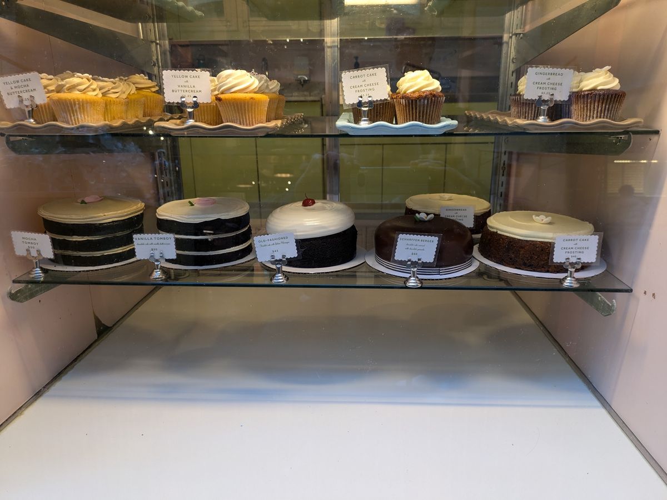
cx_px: 334
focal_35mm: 25
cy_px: 250
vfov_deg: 54.9
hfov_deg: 69.4
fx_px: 482
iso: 223
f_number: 1.89
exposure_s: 1/60
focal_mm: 5.43
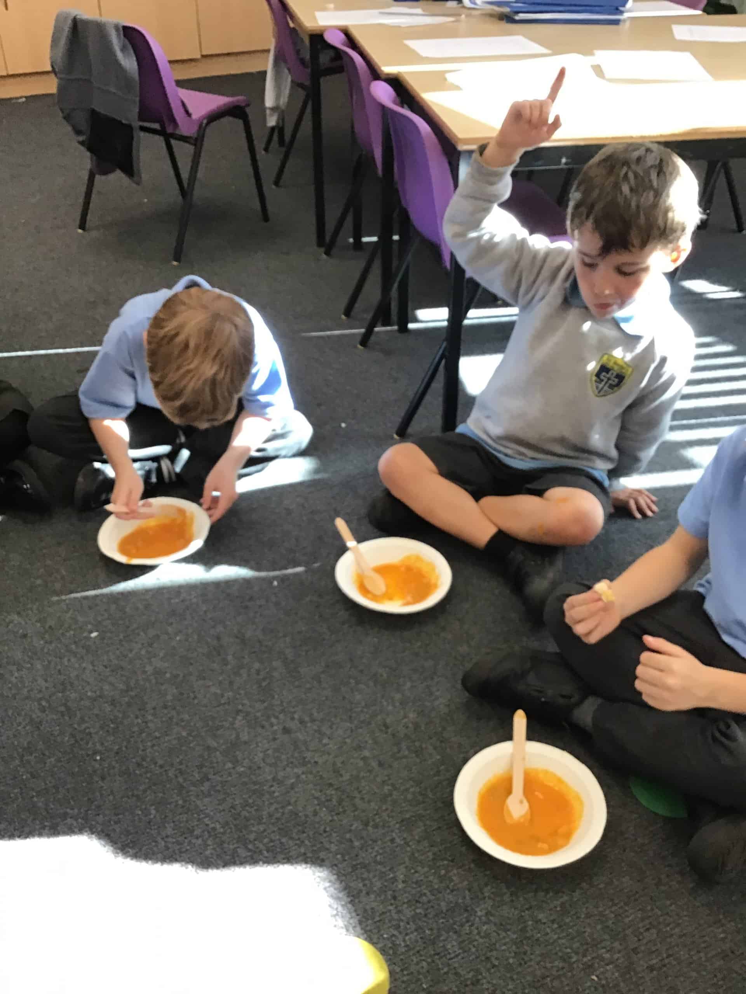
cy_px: 497
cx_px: 373
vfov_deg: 58.4
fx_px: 891
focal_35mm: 31
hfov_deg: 45.4
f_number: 2.4
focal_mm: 3.3
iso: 40
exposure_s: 1/30
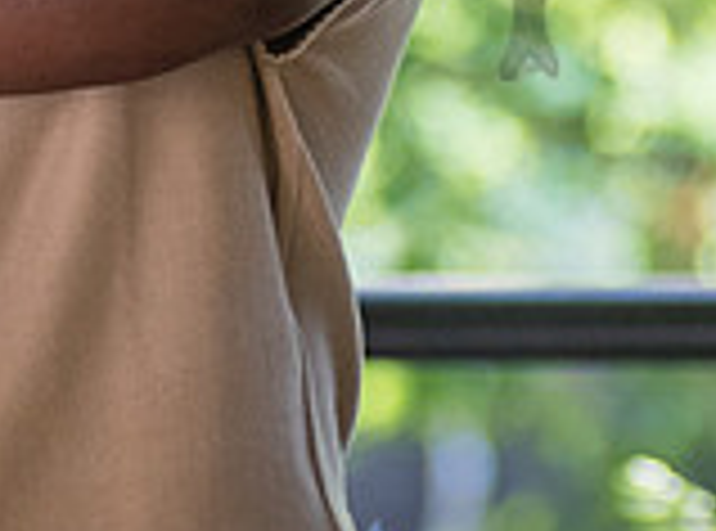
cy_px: -346
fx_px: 11313
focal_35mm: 549
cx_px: 168
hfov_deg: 3.6
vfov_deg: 2.7
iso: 1600
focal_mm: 100
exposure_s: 1/400
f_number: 2.8
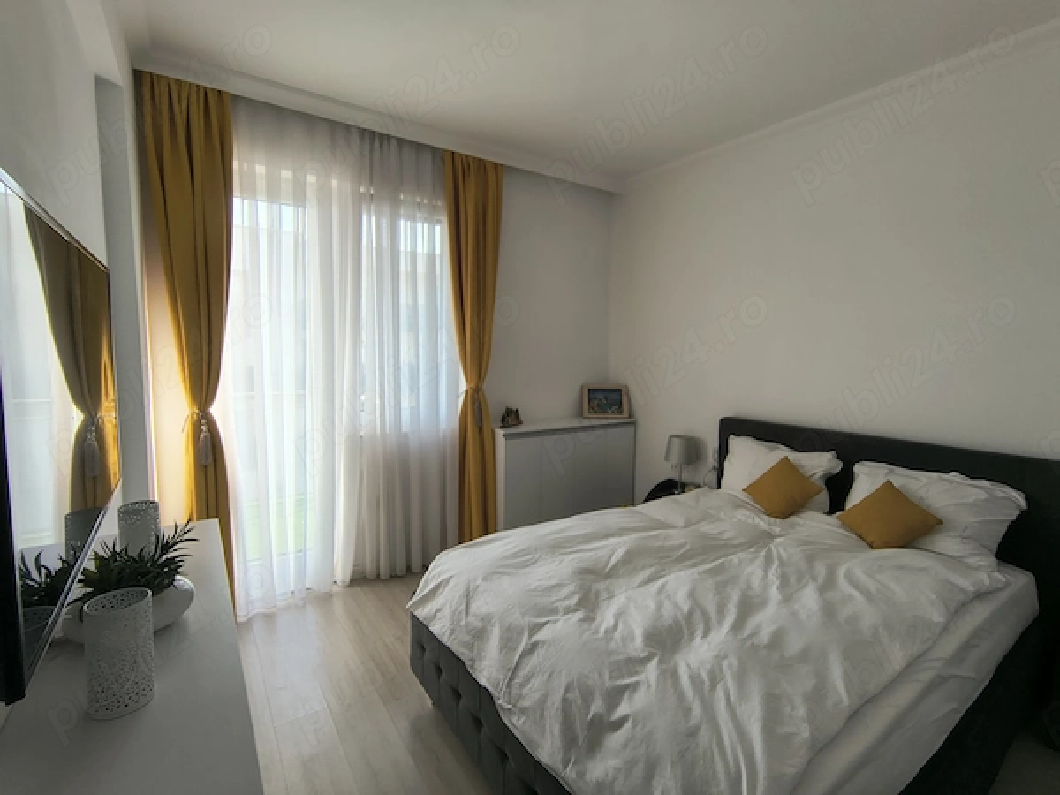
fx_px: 367
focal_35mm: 12
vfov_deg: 94.5
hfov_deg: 110.5
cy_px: 398
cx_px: 530
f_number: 2.2
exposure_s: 1/50
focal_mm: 2.13
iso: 108
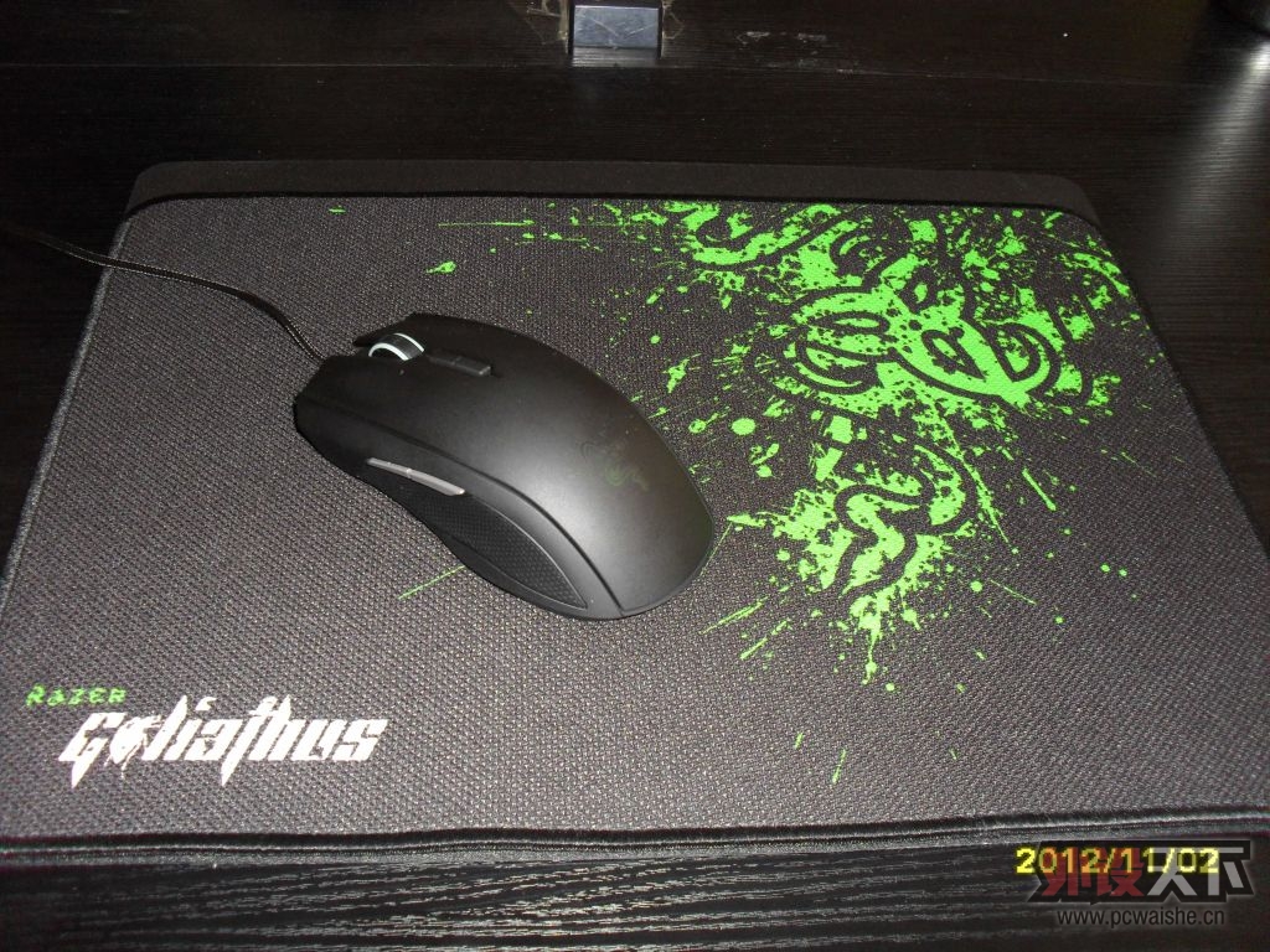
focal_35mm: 35
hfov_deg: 52.6
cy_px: 476
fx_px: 1284
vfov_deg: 40.7
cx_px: 635
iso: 200
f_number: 3.2
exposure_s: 1/45
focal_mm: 6.3
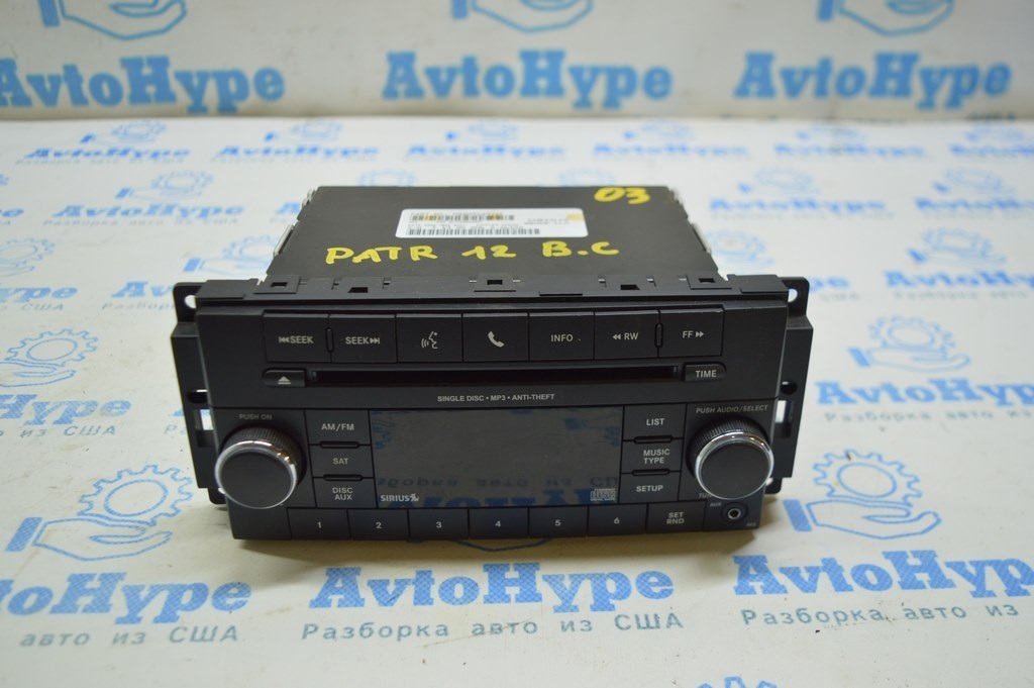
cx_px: 517
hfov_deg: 55.1
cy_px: 344
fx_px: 990
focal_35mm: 34
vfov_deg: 38.3
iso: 400
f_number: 3.8
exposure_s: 1/40
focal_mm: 23
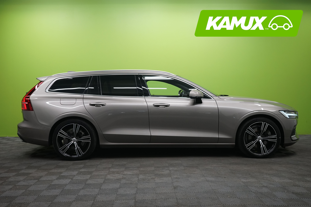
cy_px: 104
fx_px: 320
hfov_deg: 51.9
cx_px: 156
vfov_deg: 35.9
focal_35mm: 37
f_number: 7.1
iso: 1250
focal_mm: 37
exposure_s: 1/25
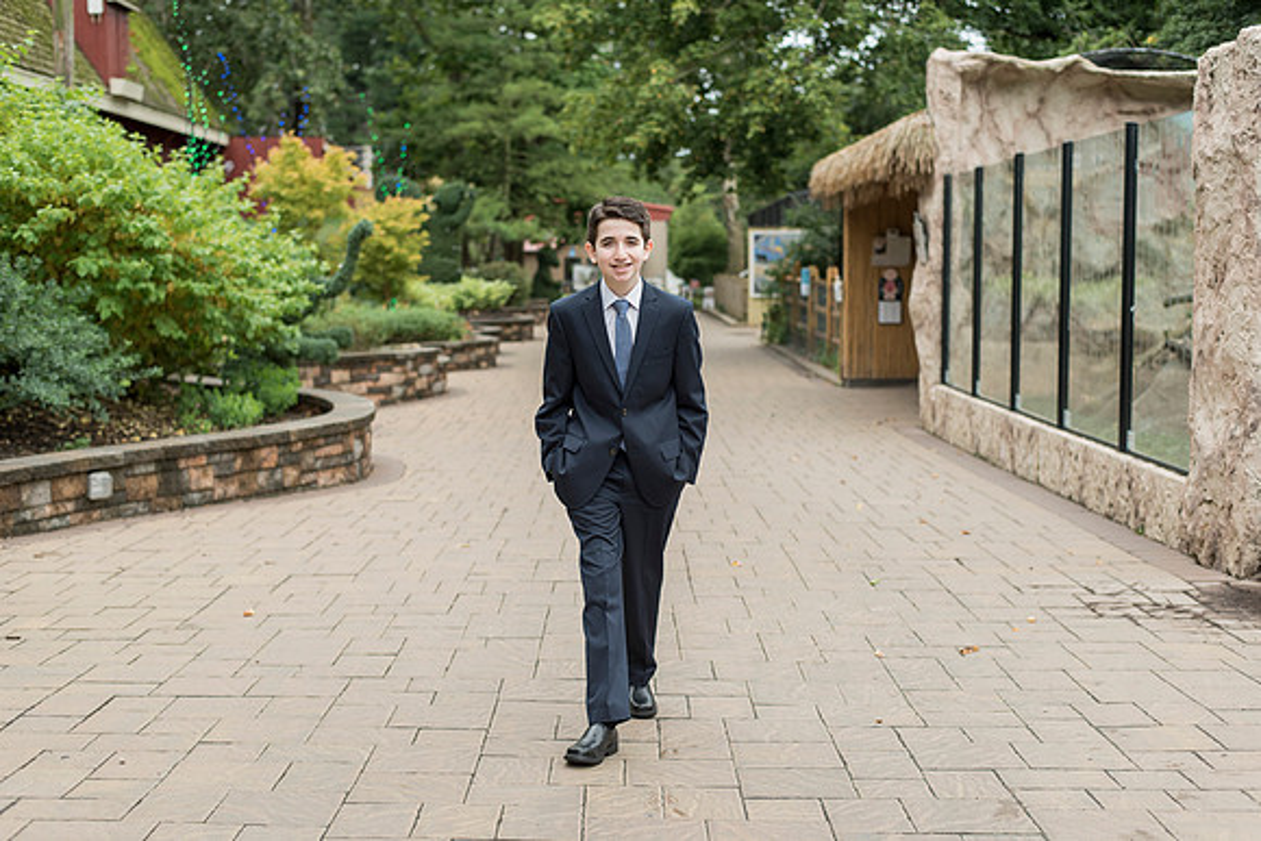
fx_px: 1752
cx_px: 630
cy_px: 420
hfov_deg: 39.6
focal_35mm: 50
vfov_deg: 27.0
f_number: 2.8
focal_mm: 50
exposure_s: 1/1000
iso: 400
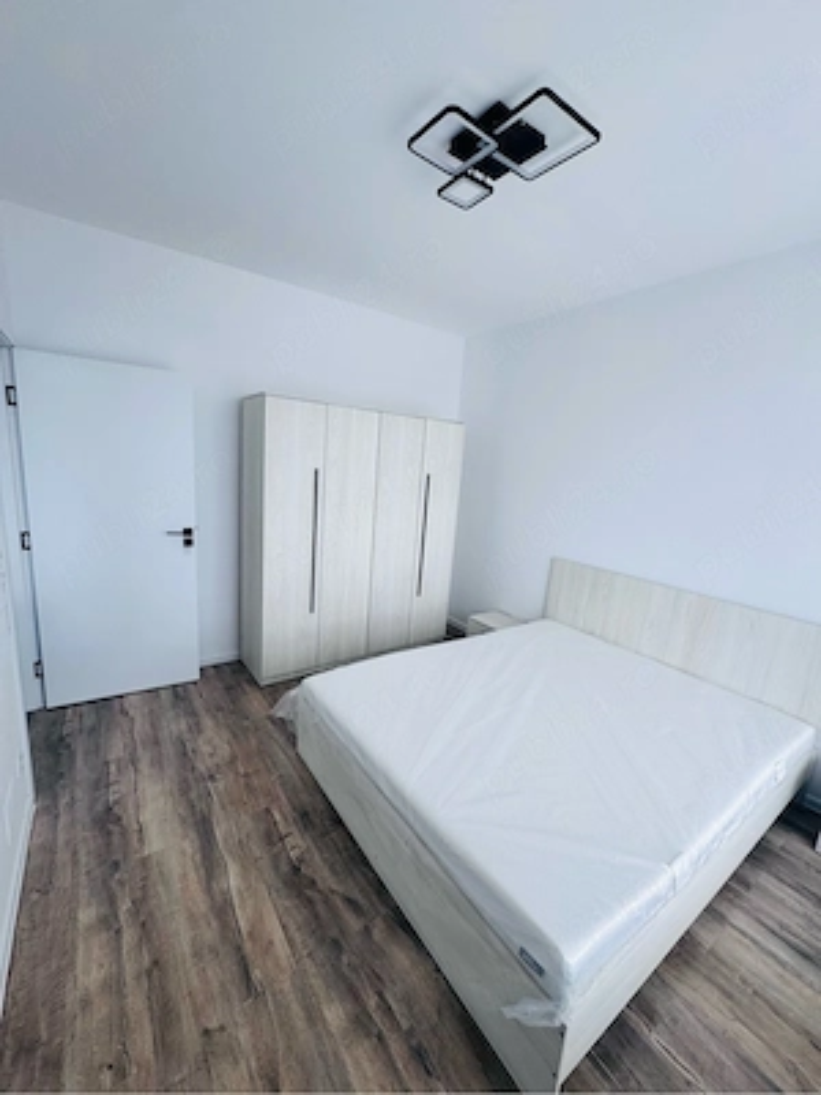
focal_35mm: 14
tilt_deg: -11.2
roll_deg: -4.2
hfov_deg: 85.7
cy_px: 548
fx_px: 443
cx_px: 410
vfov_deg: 102.1
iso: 40
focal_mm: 2.22
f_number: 2.2
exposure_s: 1/142
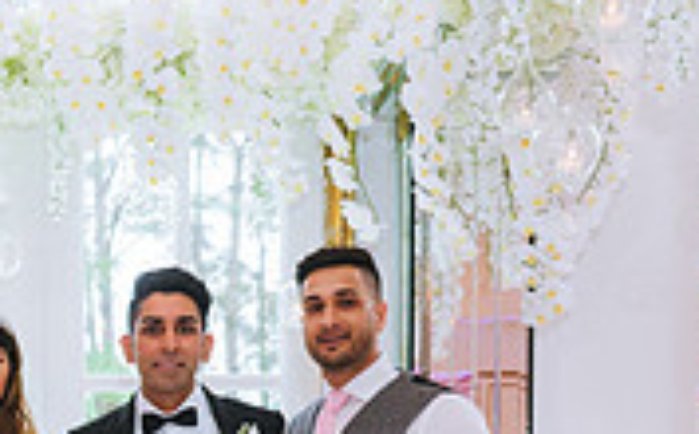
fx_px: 1655
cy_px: 645
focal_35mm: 87
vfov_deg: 14.0
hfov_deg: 23.1
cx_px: 39
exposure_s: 1/200
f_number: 2.8
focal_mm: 26
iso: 800
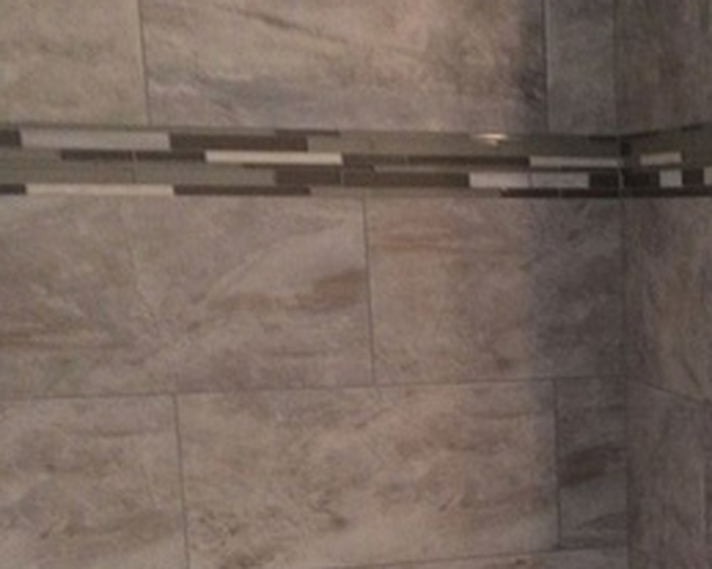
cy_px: 536
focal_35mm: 70
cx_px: 737
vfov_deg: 21.3
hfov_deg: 25.6
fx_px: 1475
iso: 200
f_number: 2.2
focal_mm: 4.15
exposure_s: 1/30
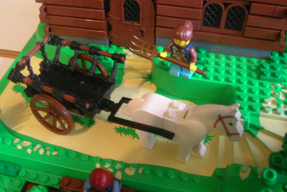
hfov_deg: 48.4
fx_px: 319
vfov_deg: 33.3
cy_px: 81
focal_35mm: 40
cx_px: 133
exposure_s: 1/6.2
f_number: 2.8
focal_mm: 5.8
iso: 114
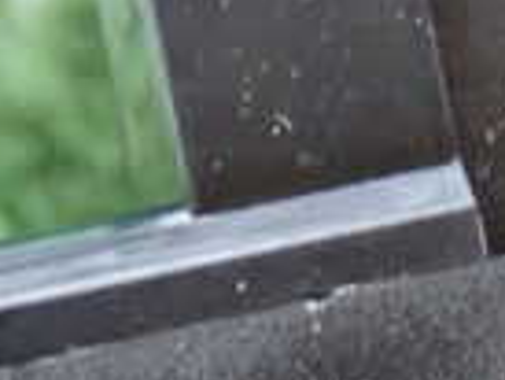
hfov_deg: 5.5
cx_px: 689
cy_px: -391
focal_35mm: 359
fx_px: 5242
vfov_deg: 4.1
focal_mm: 14.62
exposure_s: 1/20
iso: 800
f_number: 4.3
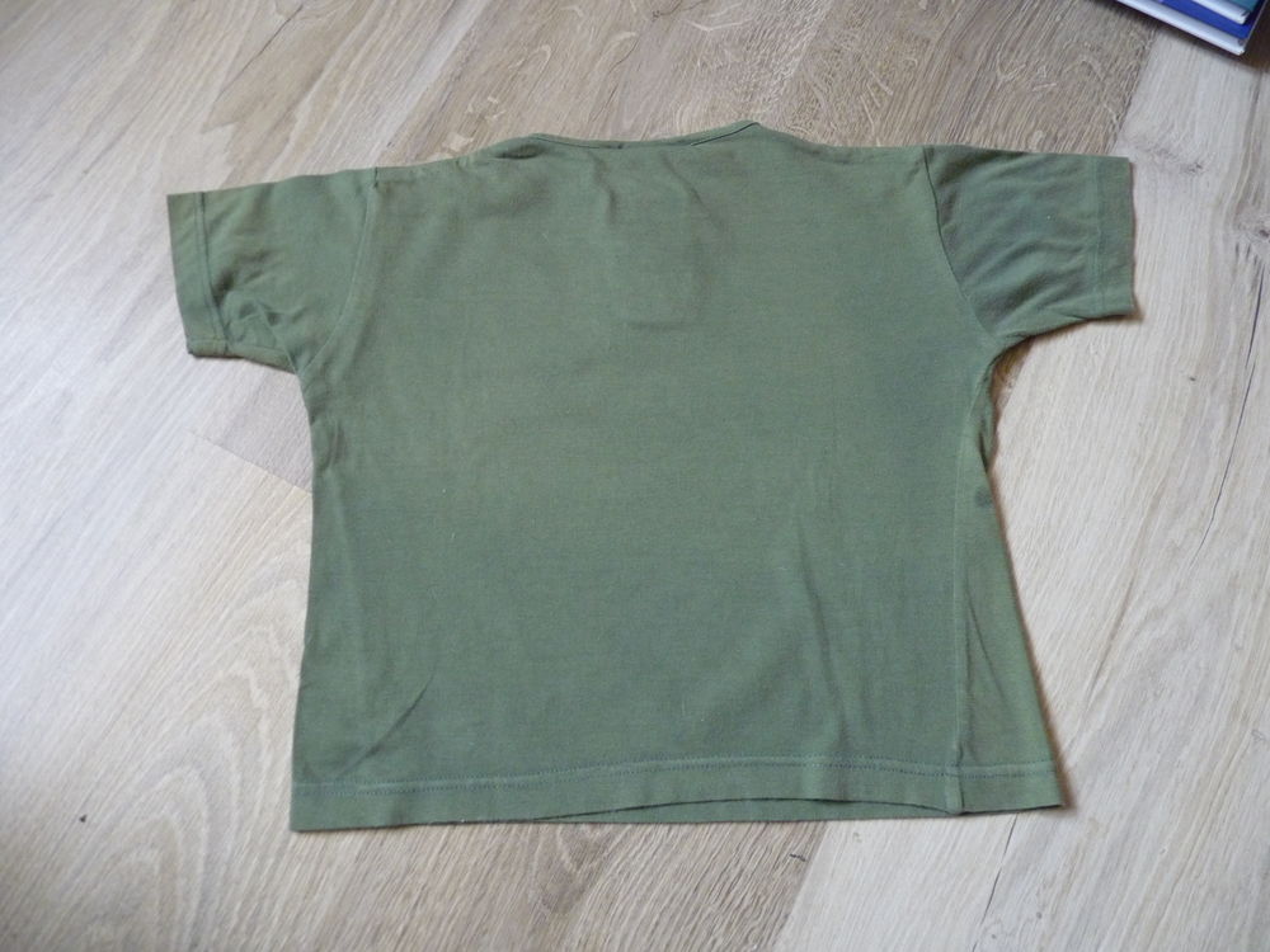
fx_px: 1027
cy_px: 476
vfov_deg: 49.7
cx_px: 635
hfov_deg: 63.4
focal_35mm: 28
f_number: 2.8
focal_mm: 5
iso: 320
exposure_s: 1/30
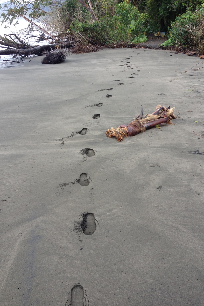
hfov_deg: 35.9
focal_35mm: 37
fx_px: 315
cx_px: 105
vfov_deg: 51.9
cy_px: 151
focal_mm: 4.28
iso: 50
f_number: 2.4
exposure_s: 1/283
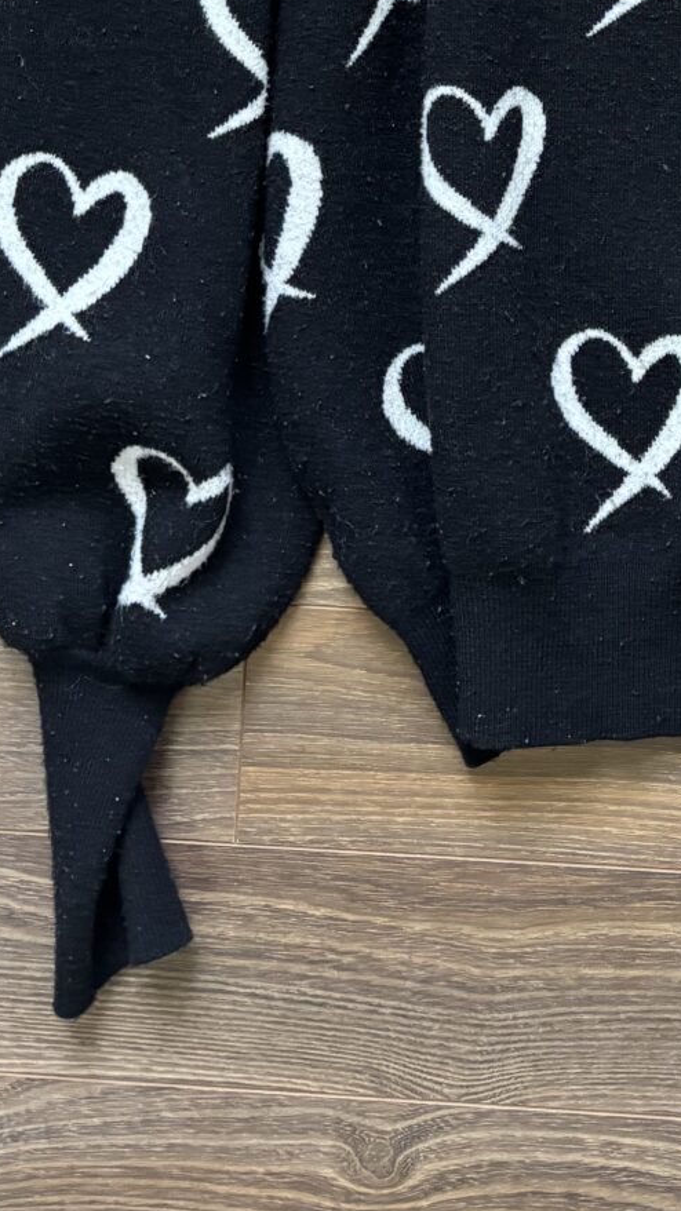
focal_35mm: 66
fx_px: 2120
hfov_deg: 17.8
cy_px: -131
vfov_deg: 28.8
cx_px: 698
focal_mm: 5.96
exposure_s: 1/60
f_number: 1.6
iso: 250
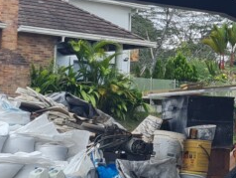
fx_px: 894
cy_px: 55
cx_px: 518
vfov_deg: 11.3
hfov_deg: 12.6
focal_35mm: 131
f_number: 1.8
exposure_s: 1/1404
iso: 50
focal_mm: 5.4
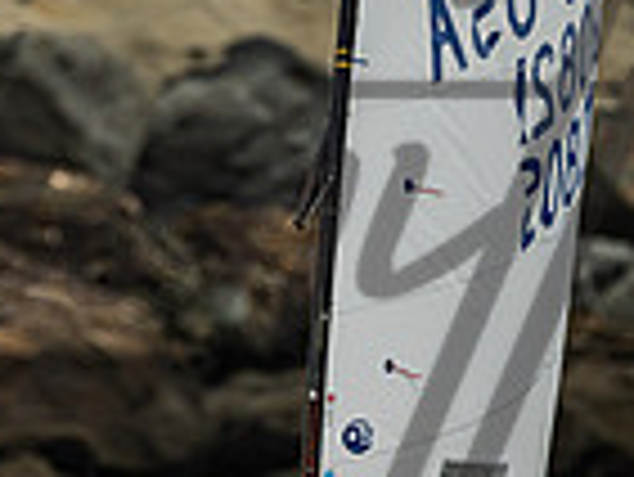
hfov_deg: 1.2
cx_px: 49
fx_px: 29769
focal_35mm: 1624
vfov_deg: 0.9
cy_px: 196
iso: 320
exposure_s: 1/3200
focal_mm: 400
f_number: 5.6
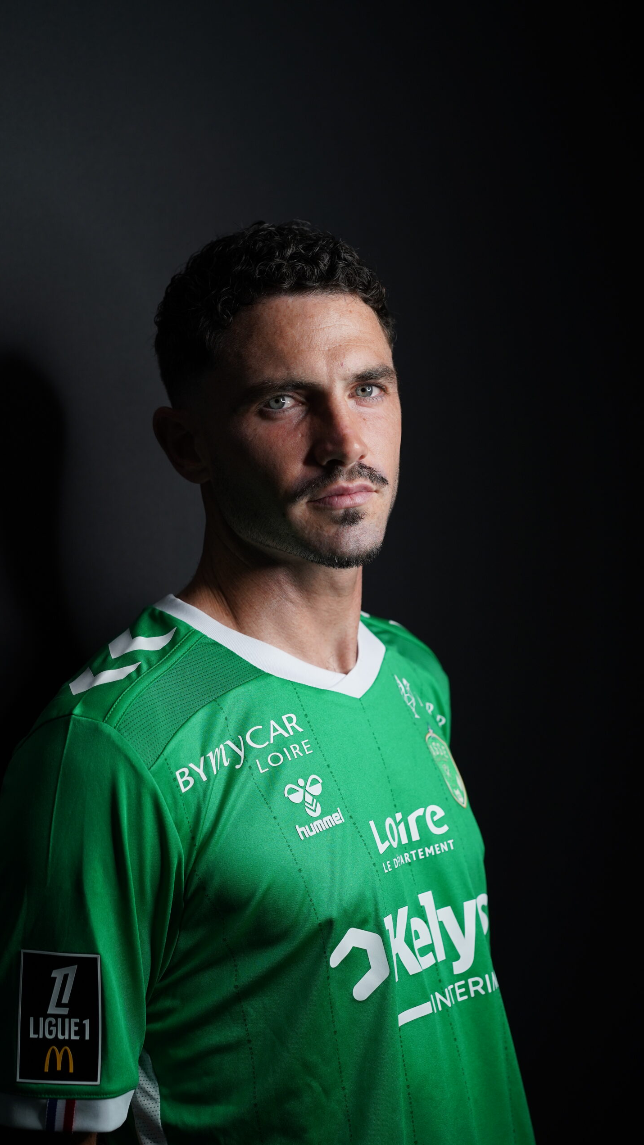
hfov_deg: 20.7
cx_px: 326
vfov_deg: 36.0
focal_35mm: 58
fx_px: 1761
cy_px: 573
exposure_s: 1/400
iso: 640
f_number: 3.5
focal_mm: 55
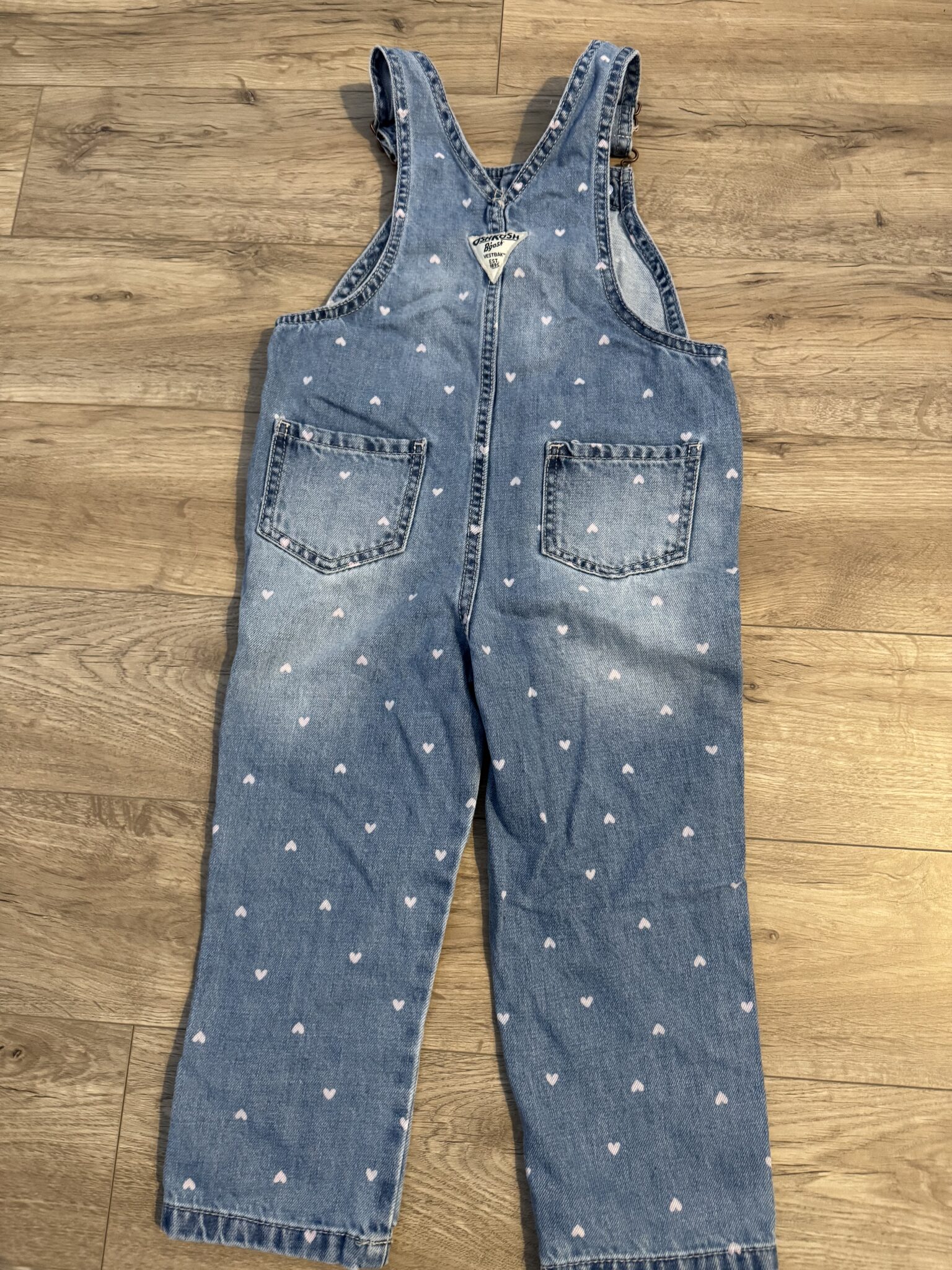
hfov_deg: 56.8
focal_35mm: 24
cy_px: 635
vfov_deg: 71.6
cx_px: 476
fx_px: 880
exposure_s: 1/60
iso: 640
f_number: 1.78
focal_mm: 6.76
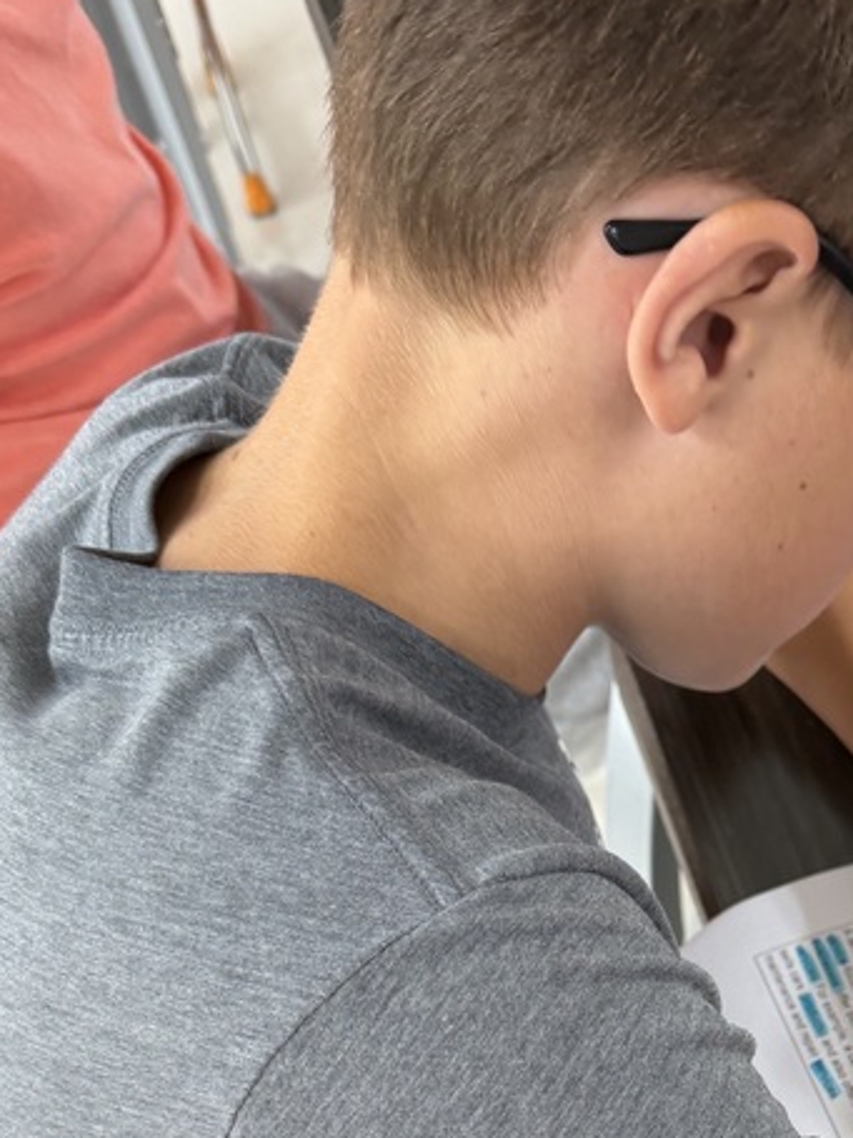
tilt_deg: -54.8
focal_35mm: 54
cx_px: 775
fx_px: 1775
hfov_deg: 26.1
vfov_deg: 32.8
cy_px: 1125
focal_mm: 6.76
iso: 160
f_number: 1.78
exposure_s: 1/60
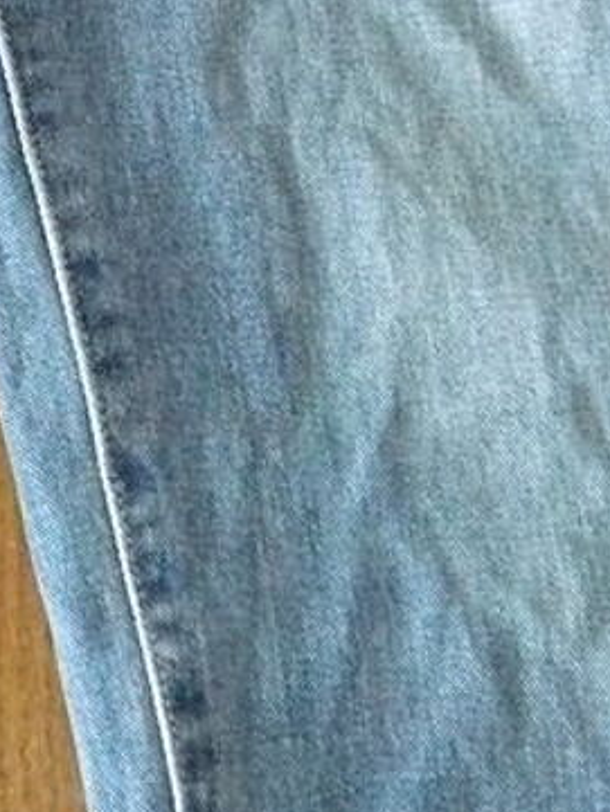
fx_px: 3123
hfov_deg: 11.0
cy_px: -33
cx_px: -86
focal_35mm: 133
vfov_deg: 14.5
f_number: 2.8
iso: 800
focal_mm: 6
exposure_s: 1/40
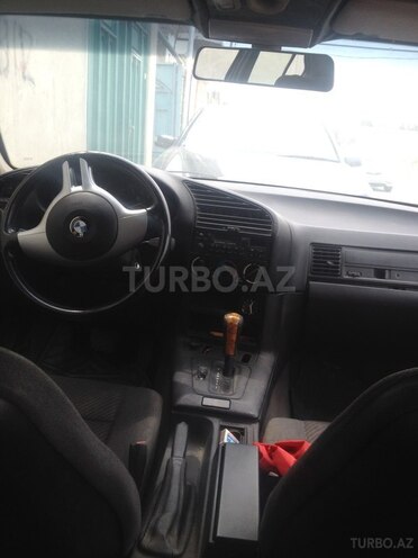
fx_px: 564
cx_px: 209
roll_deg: -3.9
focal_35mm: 35
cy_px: 279
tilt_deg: -9.2
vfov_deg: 52.6
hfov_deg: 40.7
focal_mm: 4.28
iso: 50
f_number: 2.4
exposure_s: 1/251
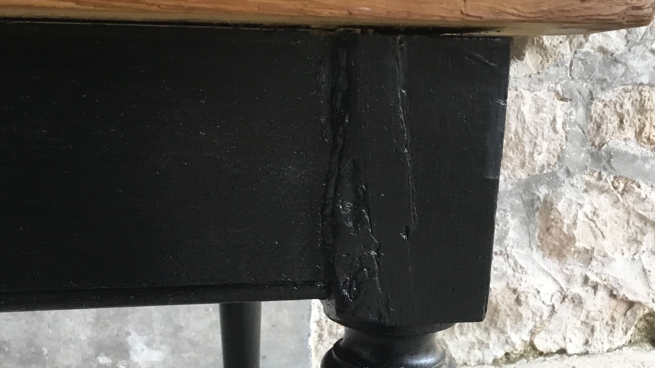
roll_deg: +0.5
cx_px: 329
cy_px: 302
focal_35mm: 46
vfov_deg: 25.5
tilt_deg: -19.3
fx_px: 799
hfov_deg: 44.6
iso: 50
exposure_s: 1/33
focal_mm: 3.3
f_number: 2.4
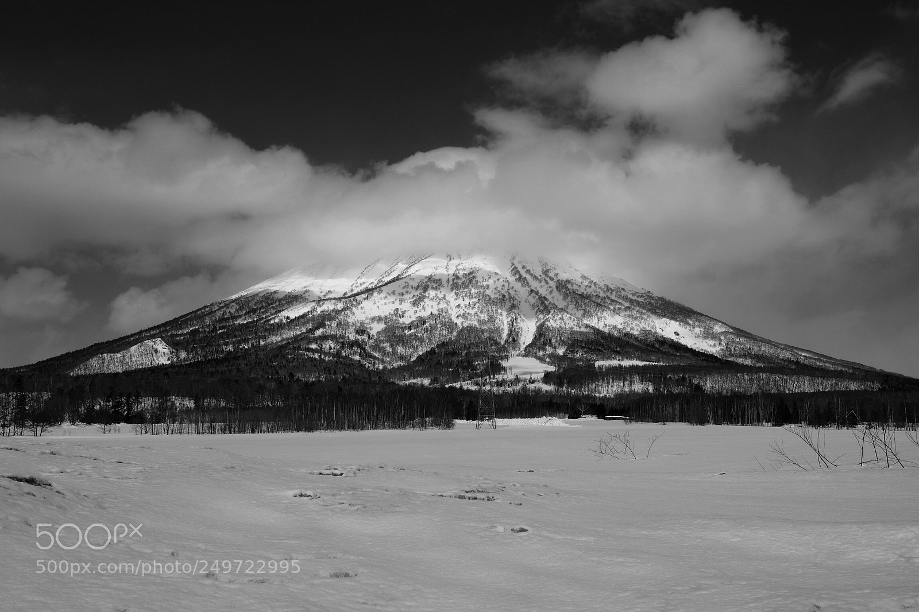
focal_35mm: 32
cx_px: 460
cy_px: 306
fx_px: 817
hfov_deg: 58.7
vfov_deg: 41.1
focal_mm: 21
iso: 200
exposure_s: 1/640
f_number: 16
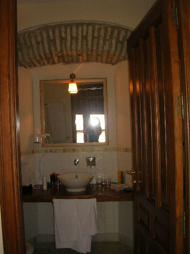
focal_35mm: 38
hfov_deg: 37.7
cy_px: 127
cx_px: 95
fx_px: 278
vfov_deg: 49.0
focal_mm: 5.8
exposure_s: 1/60.1
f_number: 2.8
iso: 50
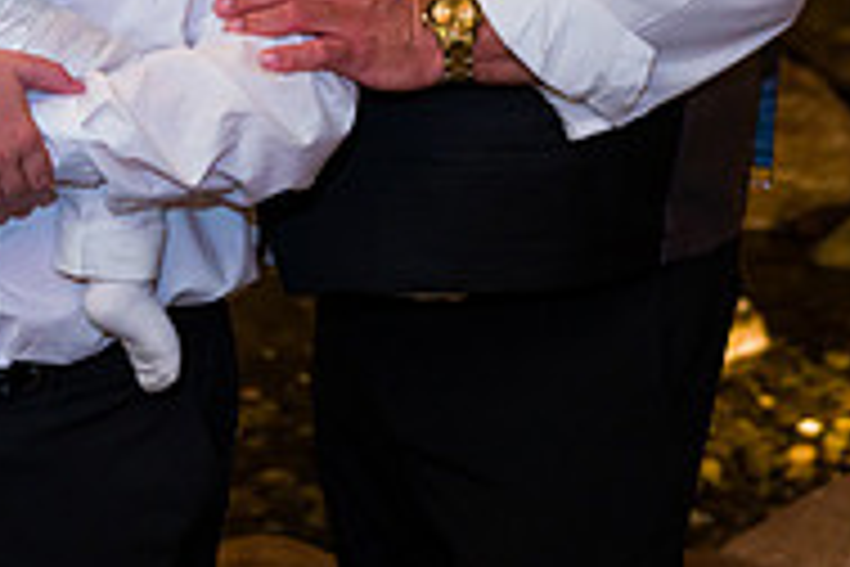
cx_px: 189
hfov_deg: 20.6
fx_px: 2314
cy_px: -126
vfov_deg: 13.5
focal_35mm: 98
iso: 1600
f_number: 3.2
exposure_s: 1/125
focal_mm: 32
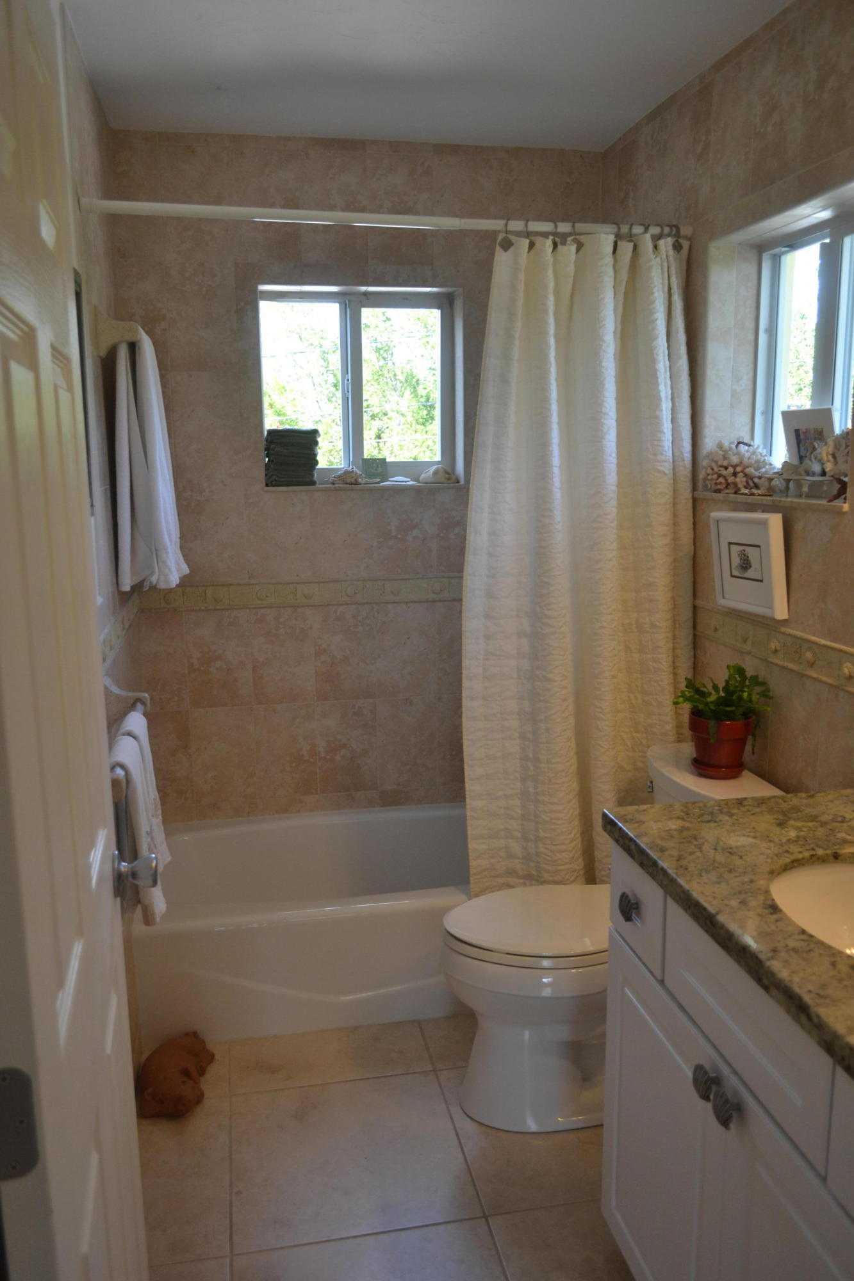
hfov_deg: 47.9
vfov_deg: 67.4
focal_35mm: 27
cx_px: 427
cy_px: 640
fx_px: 961
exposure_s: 1/60
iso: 400
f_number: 4
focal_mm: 18
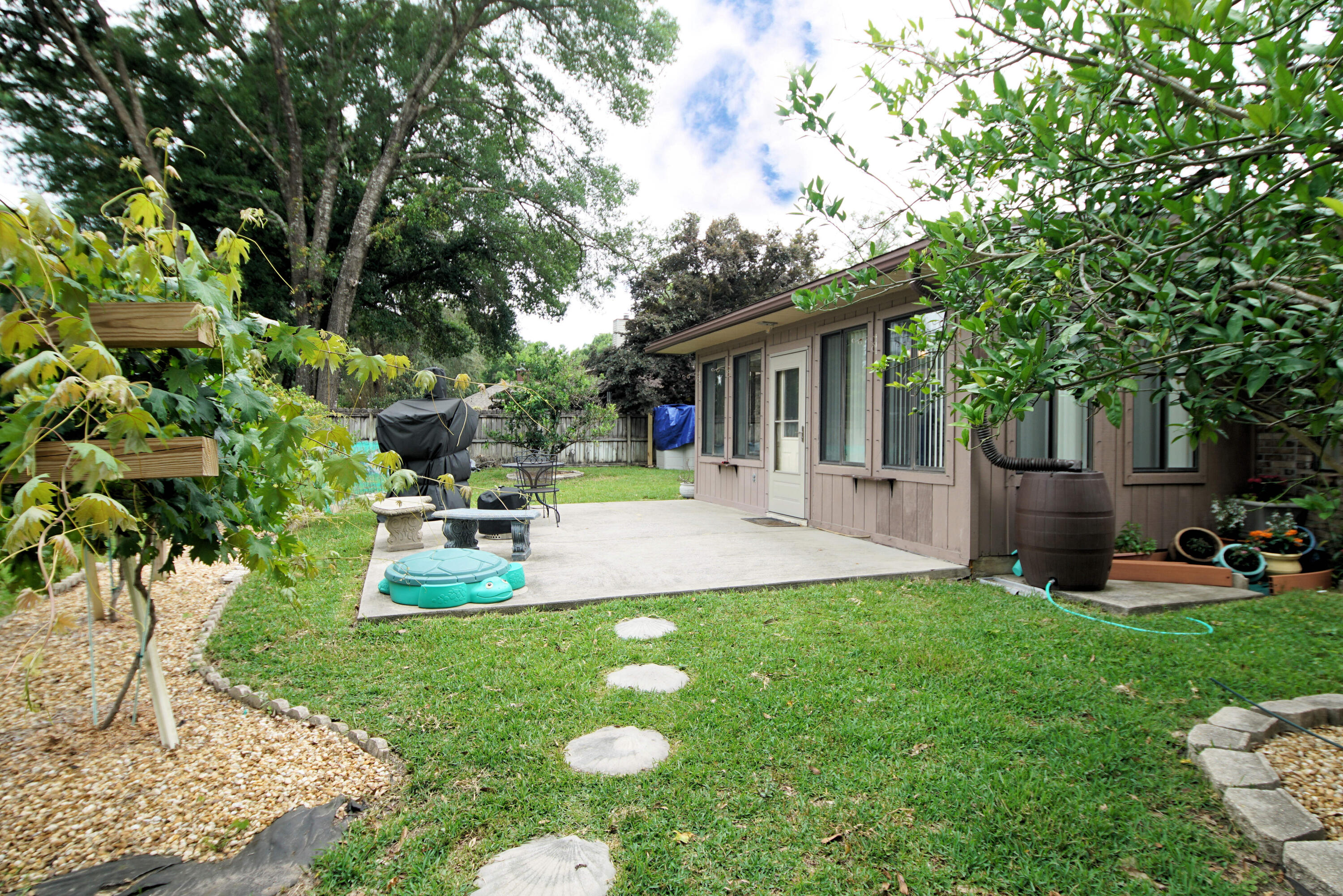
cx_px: 672
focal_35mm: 18
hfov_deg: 90.0
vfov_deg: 67.4
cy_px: 448
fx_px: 672
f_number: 5.6
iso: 100
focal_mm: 12
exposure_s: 1/100
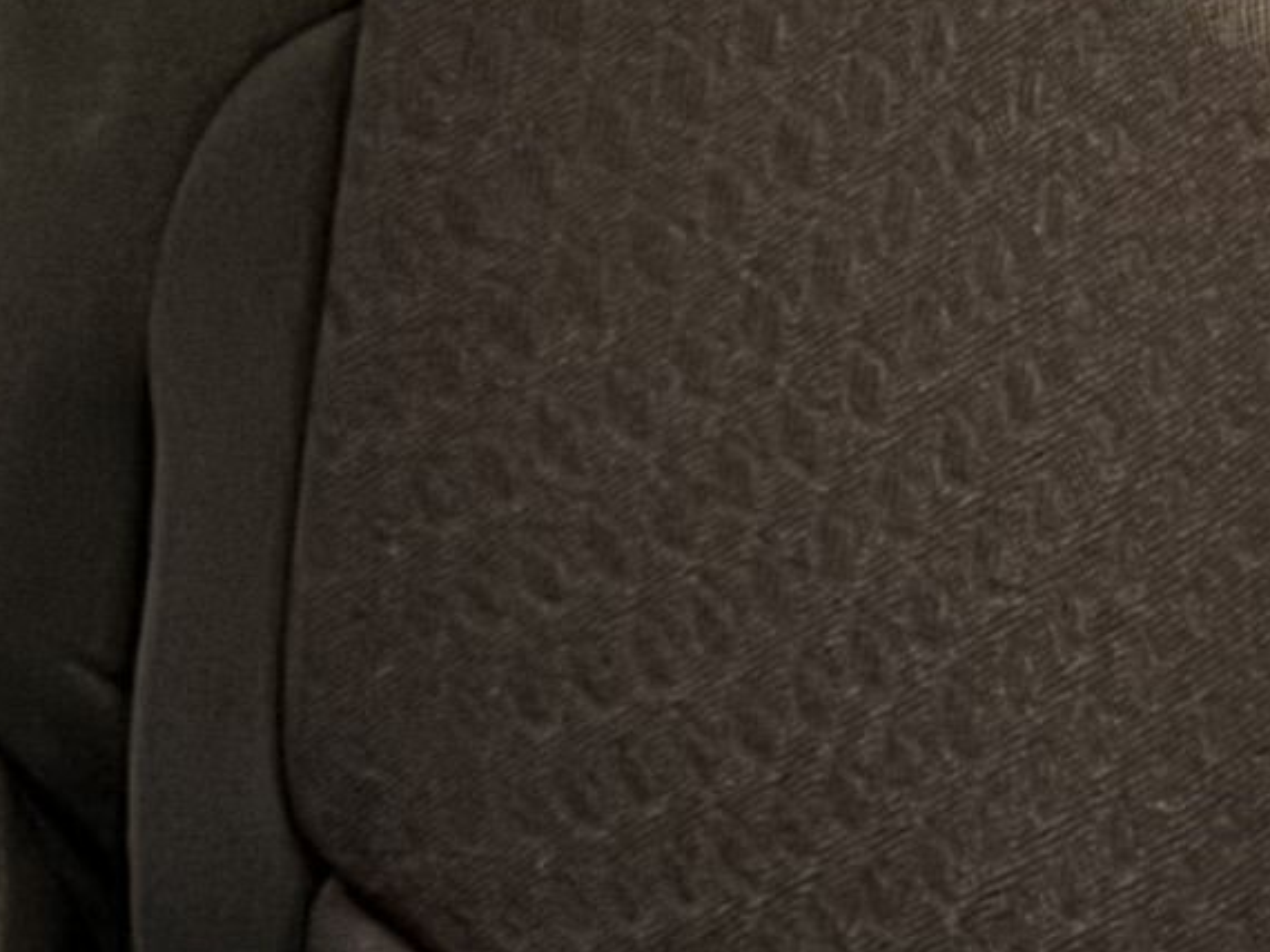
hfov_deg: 8.6
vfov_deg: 7.9
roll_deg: +3.2
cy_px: -473
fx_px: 6748
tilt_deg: -29.5
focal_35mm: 184
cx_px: 4037
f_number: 1.6
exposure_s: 1/26
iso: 2000
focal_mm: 5.96
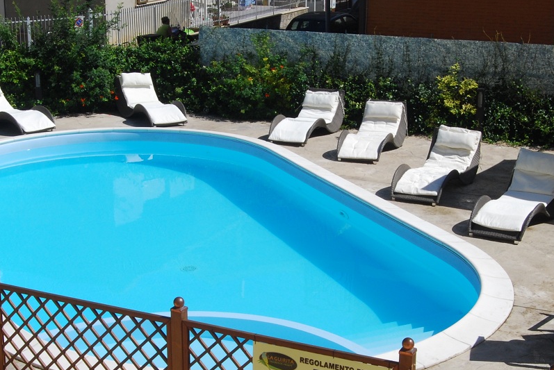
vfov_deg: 19.5
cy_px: 202
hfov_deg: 28.8
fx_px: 1078
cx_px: 249
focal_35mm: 70
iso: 200
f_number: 14
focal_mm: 24
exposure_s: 1/160
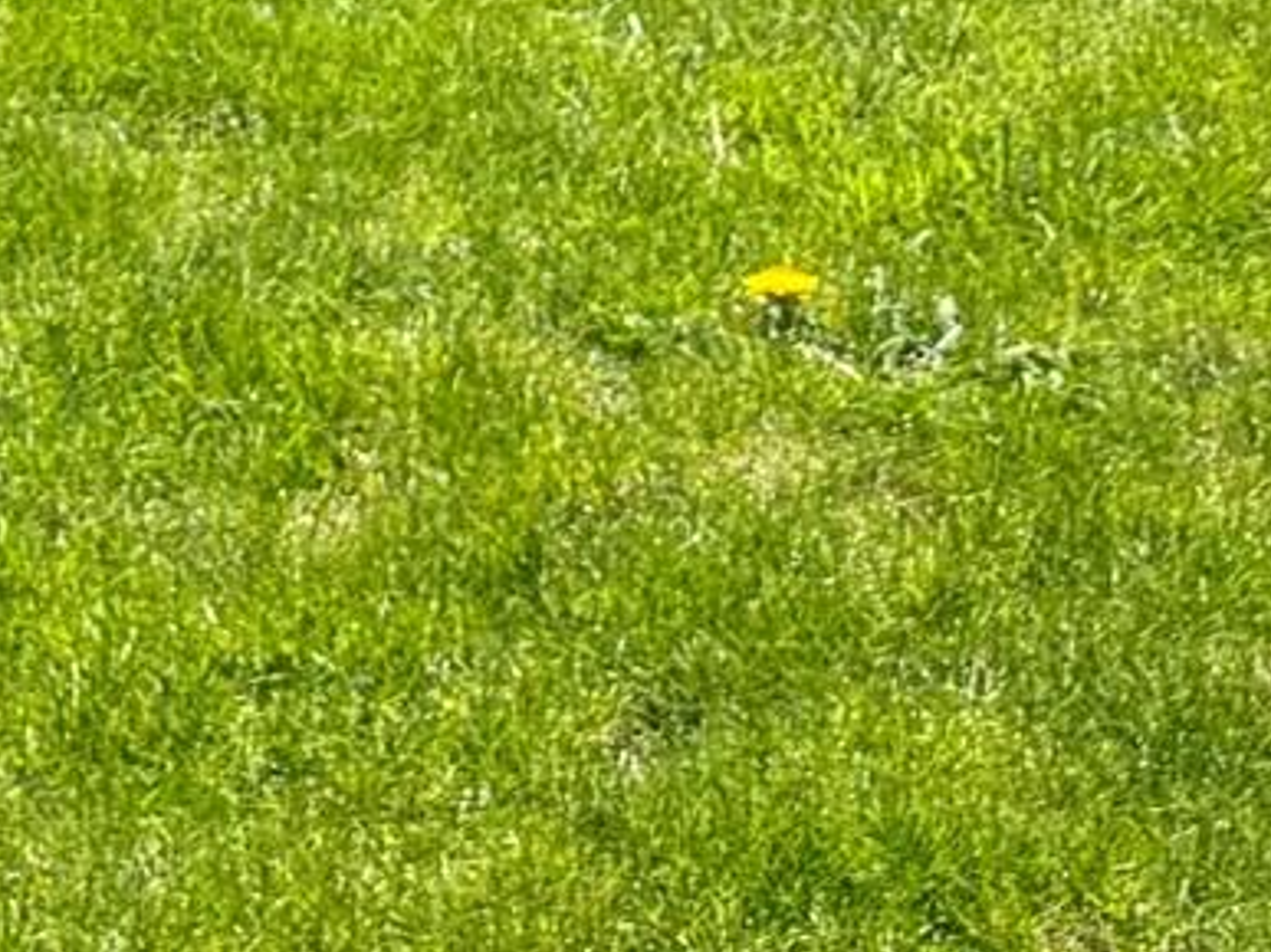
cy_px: -1865
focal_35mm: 186
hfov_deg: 10.0
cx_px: -1156
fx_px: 6827
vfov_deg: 7.1
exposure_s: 1/2710
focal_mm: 6.76
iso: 80
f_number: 1.78
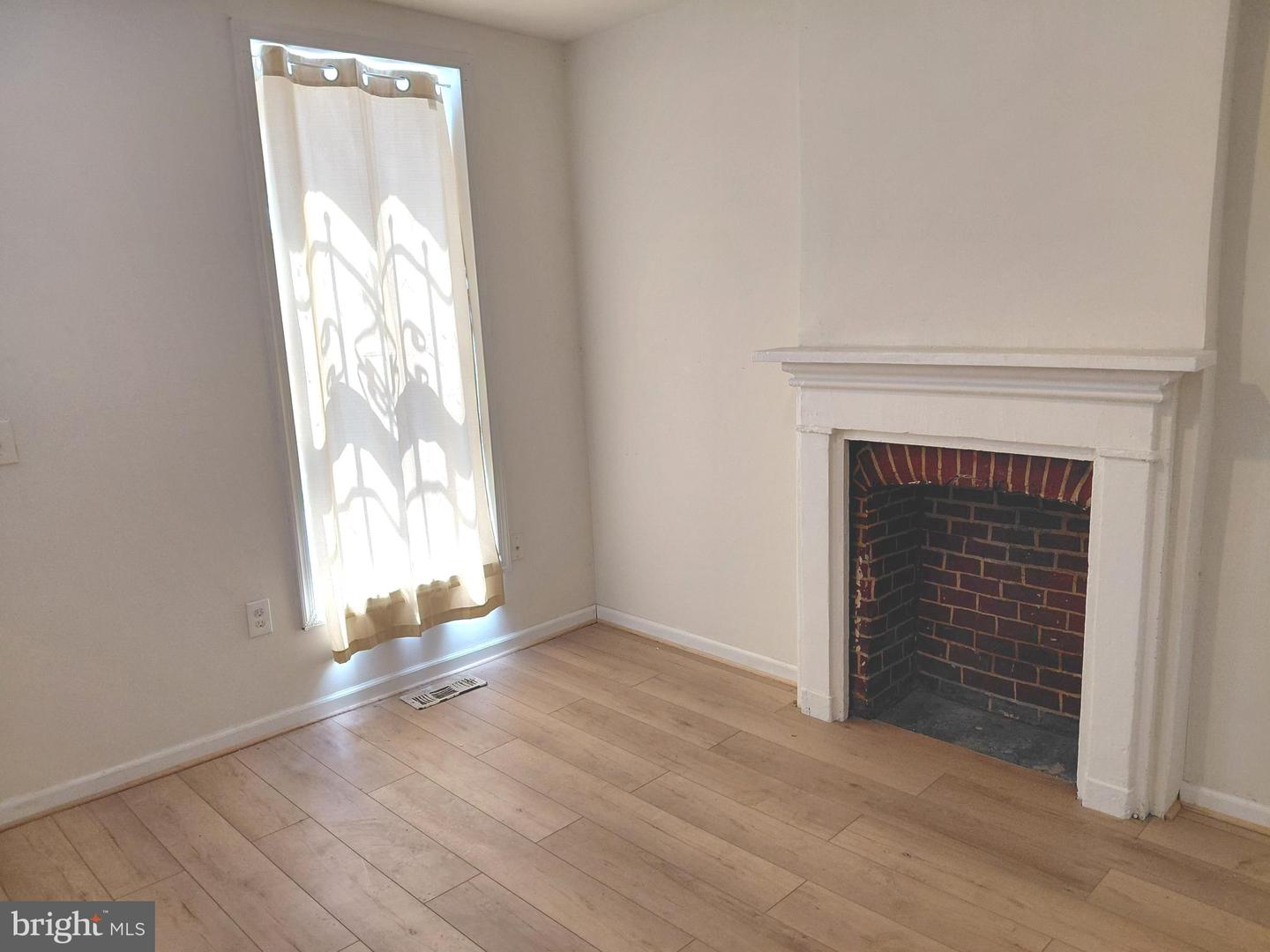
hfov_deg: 69.4
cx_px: 635
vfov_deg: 54.9
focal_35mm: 25
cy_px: 476
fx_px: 917
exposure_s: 1/120
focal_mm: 4.69
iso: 160
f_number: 1.8
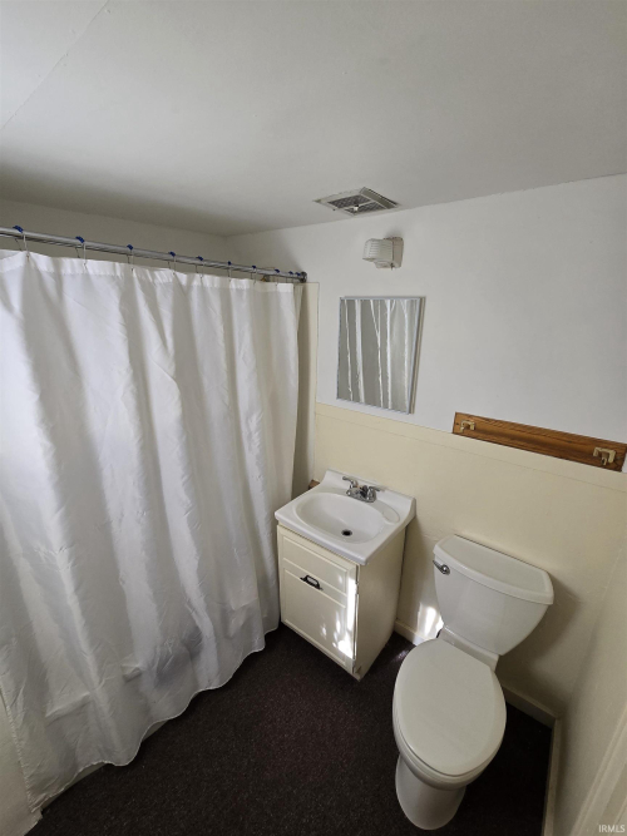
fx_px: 314
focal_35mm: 13
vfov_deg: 106.2
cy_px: 418
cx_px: 314
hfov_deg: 89.9
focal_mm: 2.2
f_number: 2.2
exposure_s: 1/120
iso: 64
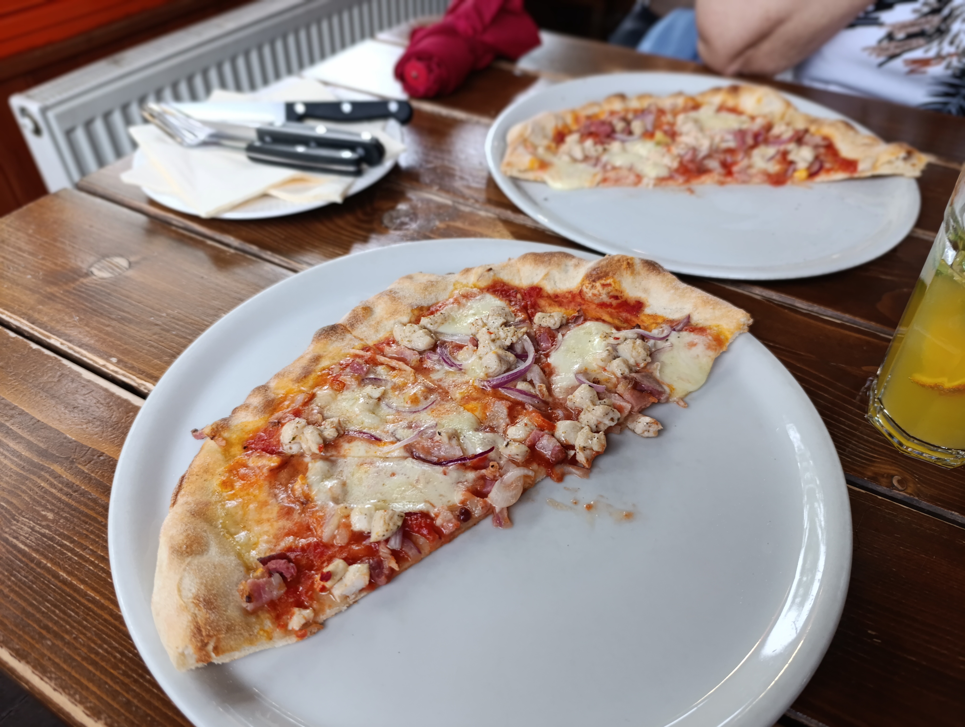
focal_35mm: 23
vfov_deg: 59.0
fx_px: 642
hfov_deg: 73.8
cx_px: 482
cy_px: 364
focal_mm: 6.14
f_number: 1.6
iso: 400
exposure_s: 1/100
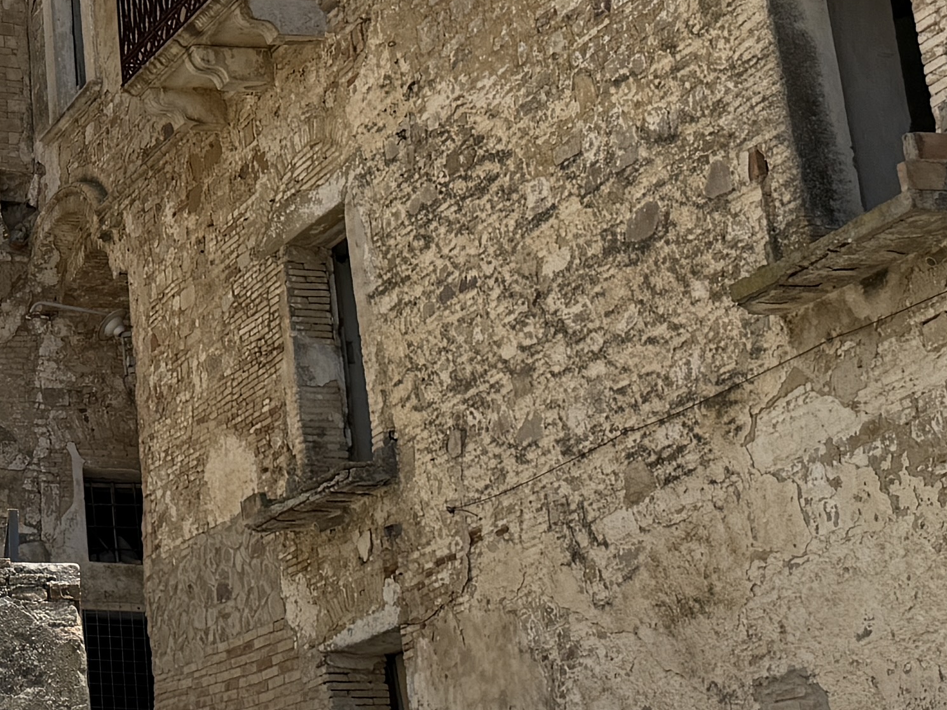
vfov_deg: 16.0
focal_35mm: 92
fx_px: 2517
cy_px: 162
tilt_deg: +20.5
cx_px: -524
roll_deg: -0.7
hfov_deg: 18.5
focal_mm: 6.76
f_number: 1.78
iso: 80
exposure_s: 1/6711
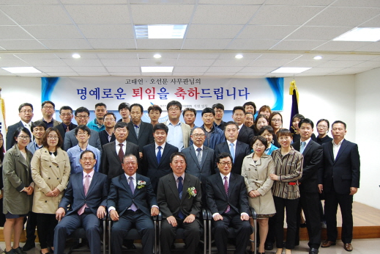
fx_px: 365
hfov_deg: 54.6
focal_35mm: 35
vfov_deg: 38.2
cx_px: 156
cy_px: 141
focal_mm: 19
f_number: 3.5
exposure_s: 1/15
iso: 400
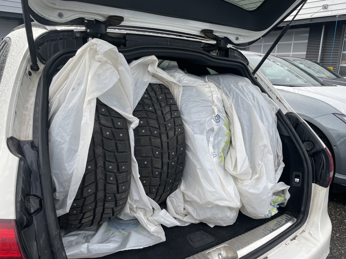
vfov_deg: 53.1
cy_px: 130
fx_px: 260
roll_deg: -1.4
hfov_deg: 67.3
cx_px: 173
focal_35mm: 26
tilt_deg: -13.9
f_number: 1.6
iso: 32
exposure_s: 1/875
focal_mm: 4.2
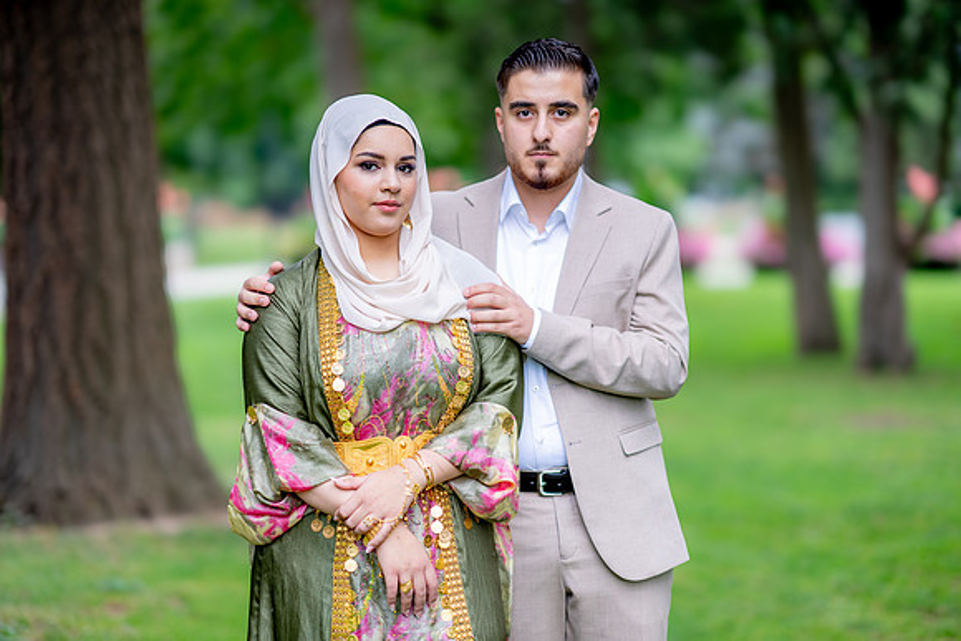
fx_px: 2269
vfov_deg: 16.1
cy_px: 320
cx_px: 480
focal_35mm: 85
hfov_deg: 23.9
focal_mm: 85
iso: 100
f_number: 1.4
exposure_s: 1/1000
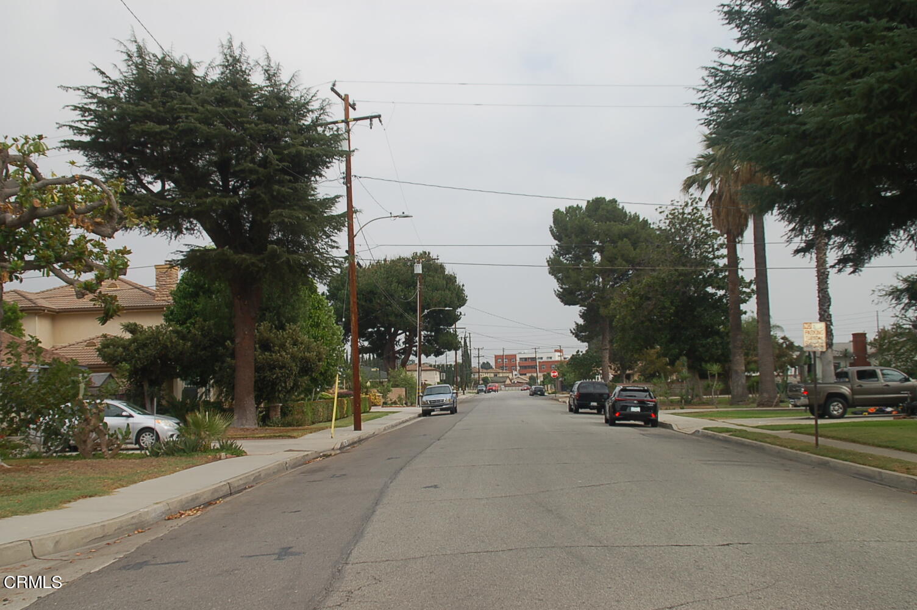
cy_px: 305
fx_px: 954
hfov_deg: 51.3
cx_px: 458
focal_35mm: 38
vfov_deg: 35.4
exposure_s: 1/500
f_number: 8
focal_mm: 25
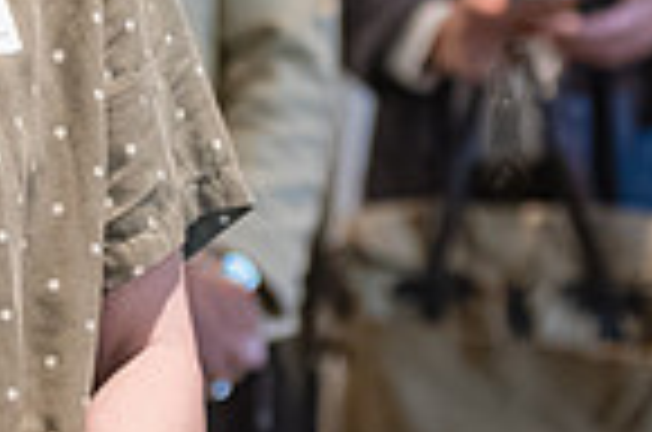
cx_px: -76
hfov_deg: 6.4
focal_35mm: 321
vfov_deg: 4.2
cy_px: -110
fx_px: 5801
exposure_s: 1/250
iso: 4000
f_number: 3.2
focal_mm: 80
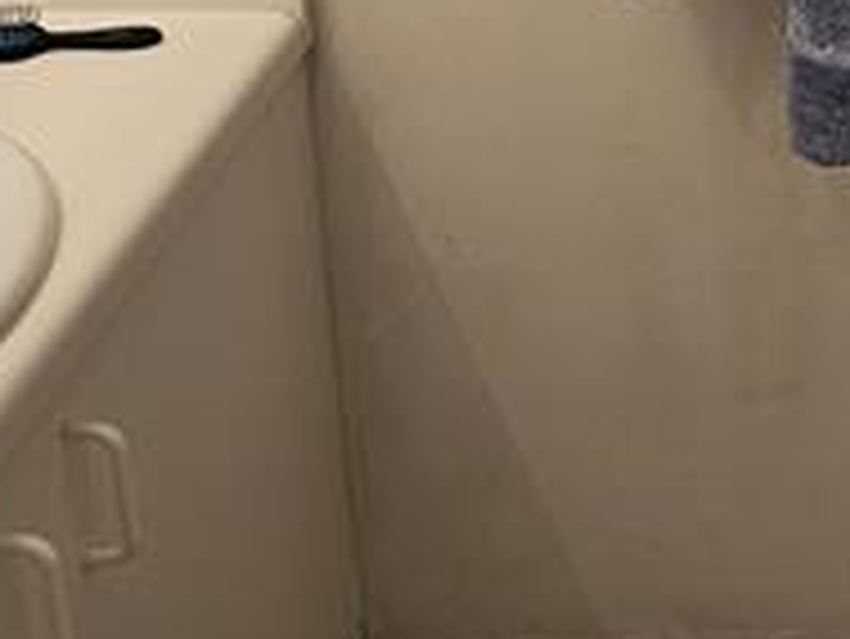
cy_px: -288
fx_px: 1351
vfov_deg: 22.4
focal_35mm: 55
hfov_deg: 31.8
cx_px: 877
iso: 125
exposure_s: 1/60
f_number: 2.2
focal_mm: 2.2
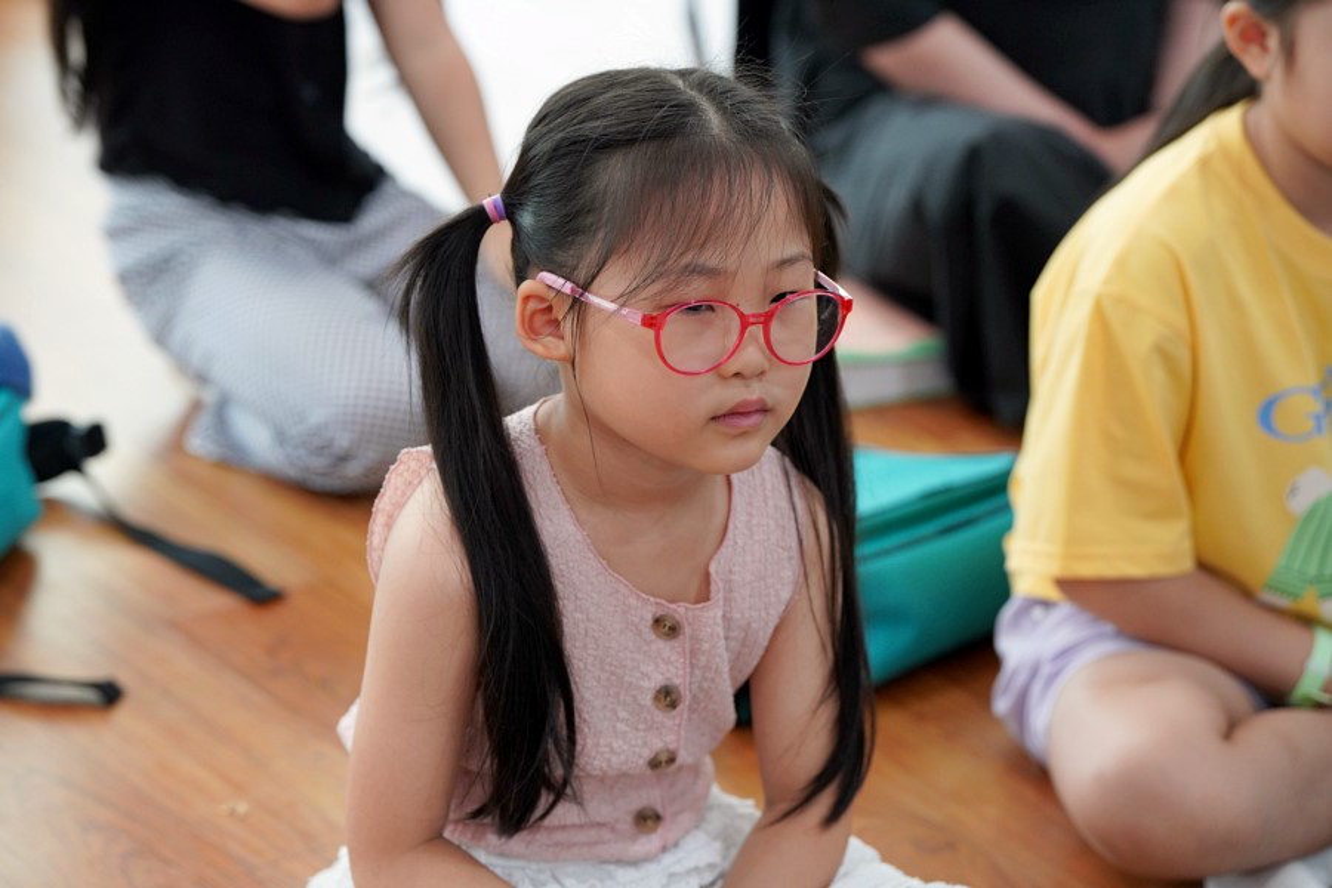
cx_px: 666
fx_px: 3885
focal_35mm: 105
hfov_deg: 19.5
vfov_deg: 13.0
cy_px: 444
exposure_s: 1/160
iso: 1600
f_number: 4
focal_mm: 105
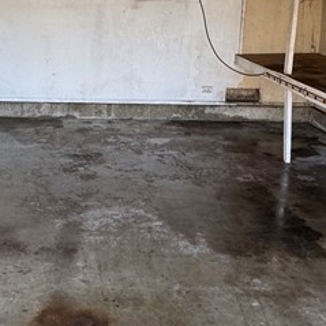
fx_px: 565
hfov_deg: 30.7
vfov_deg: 31.5
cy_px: 75
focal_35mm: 53
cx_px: 31
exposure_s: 1/99
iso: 125
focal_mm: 2.22
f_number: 2.2
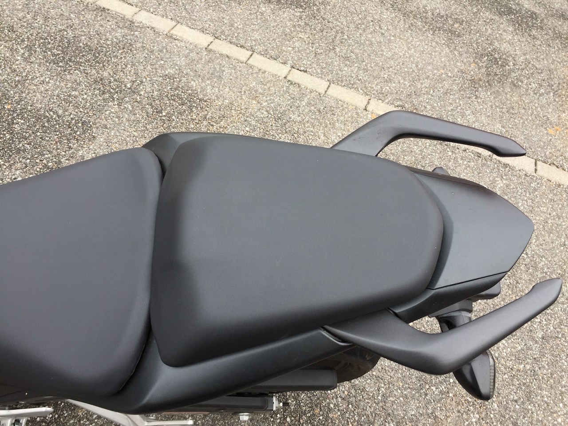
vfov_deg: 48.2
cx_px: 284
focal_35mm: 29
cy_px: 213
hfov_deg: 61.7
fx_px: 476
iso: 32
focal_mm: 4.15
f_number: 2.2
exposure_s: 1/353
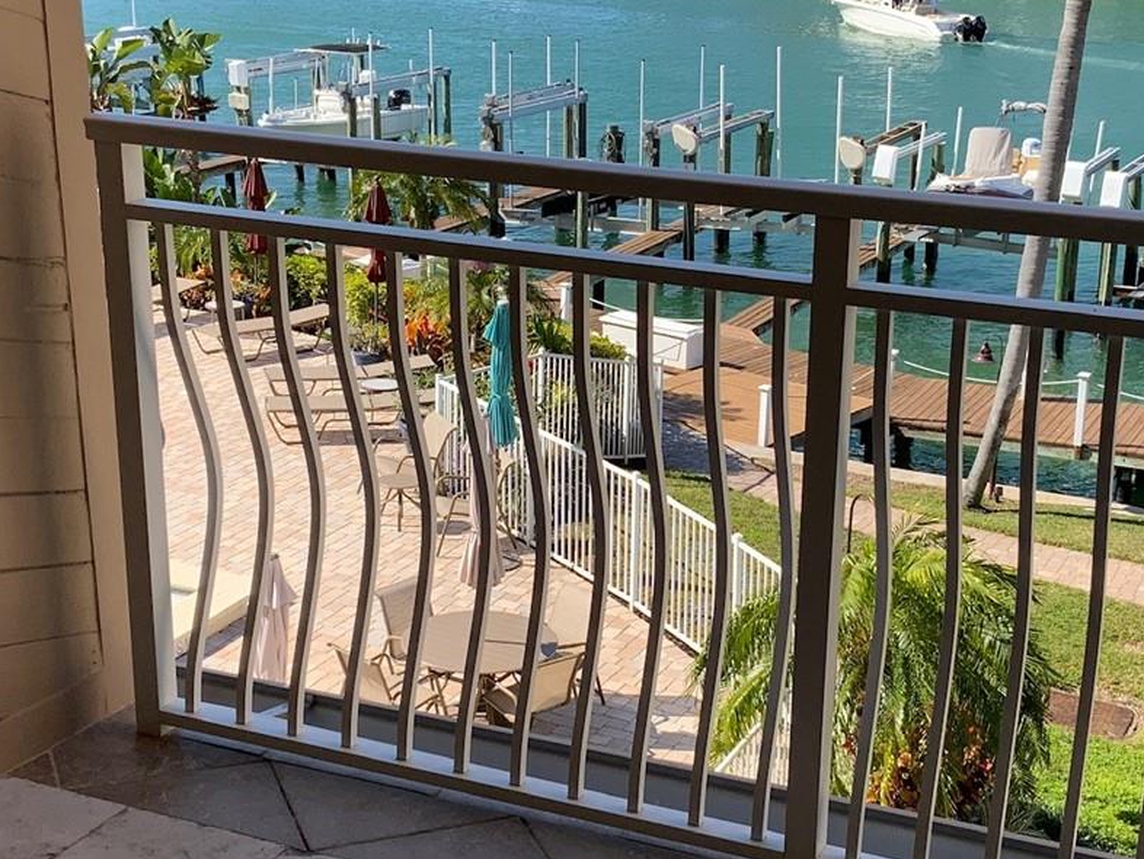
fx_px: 1950
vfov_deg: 24.8
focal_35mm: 59
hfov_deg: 32.6
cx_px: 671
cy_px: 489
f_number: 1.8
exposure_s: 1/1144
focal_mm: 3
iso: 16
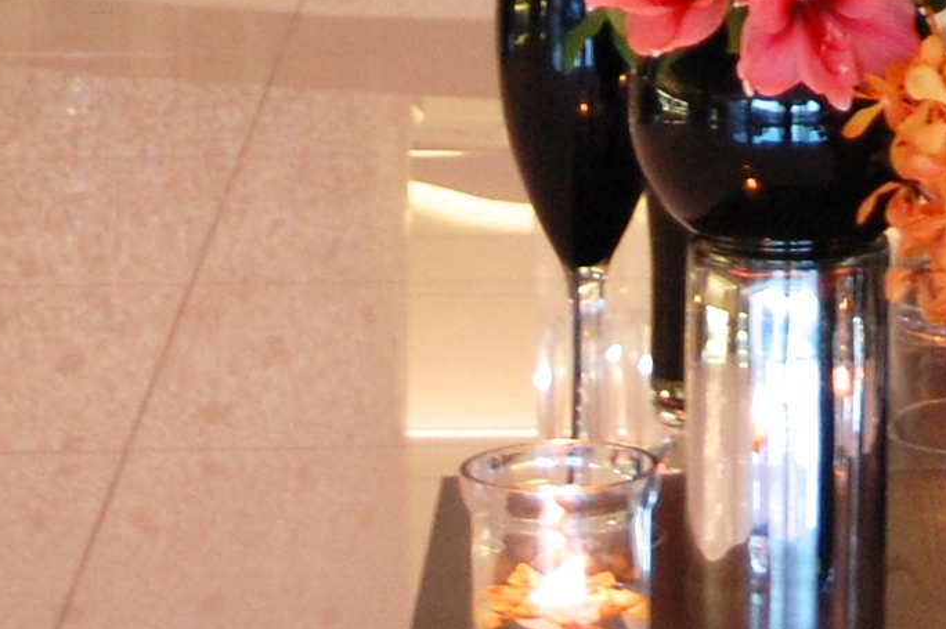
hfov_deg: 10.3
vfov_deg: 6.7
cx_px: 1040
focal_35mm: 198
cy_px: -683
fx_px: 5199
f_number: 4.5
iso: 800
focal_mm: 30
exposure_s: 1/15
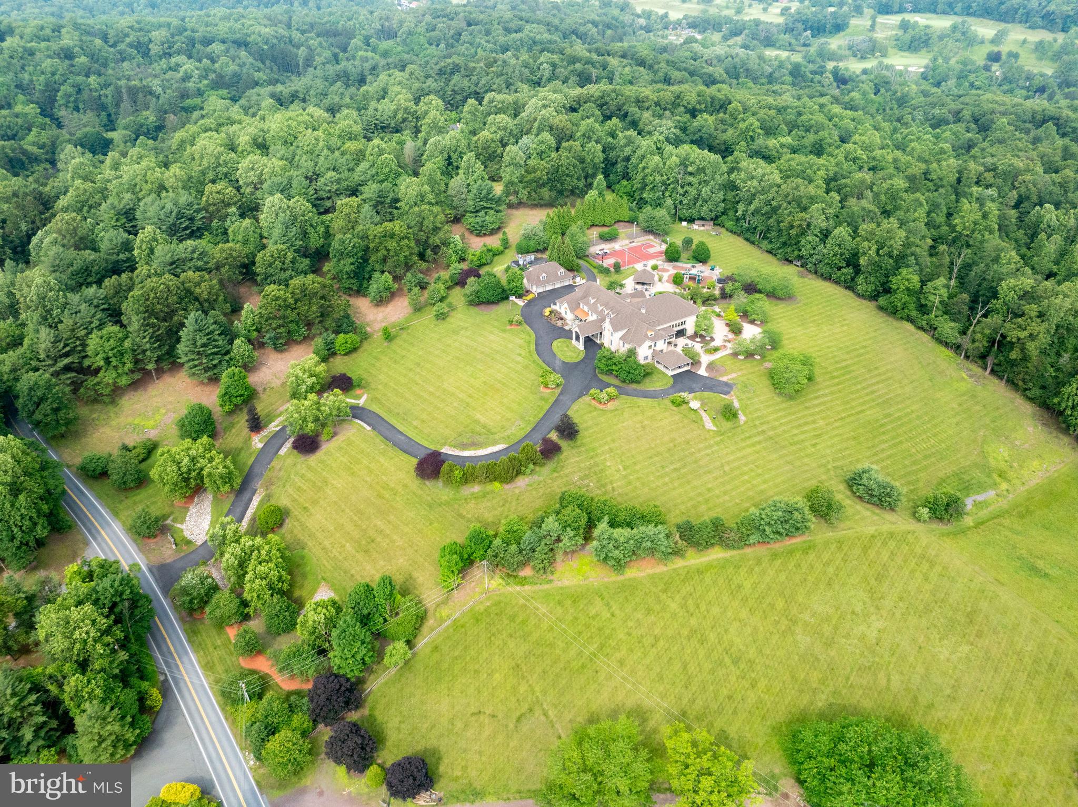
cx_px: 539
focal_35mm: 24
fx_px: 747
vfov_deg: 56.8
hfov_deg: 71.6
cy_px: 404
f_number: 7.1
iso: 400
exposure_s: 1/60
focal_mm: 12.29
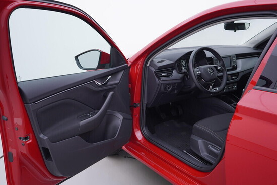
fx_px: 277
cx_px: 138
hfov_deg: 53.1
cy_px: 92
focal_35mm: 36
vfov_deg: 36.9
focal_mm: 24
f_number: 3.2
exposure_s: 1/50
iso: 125
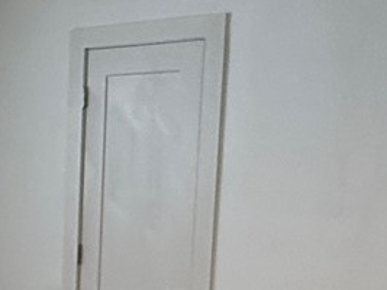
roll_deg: +0.2
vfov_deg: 17.1
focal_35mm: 84
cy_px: 303
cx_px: -80
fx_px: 939
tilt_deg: -6.7
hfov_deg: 21.6
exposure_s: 1/120
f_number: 2.2
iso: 200
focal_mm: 2.22
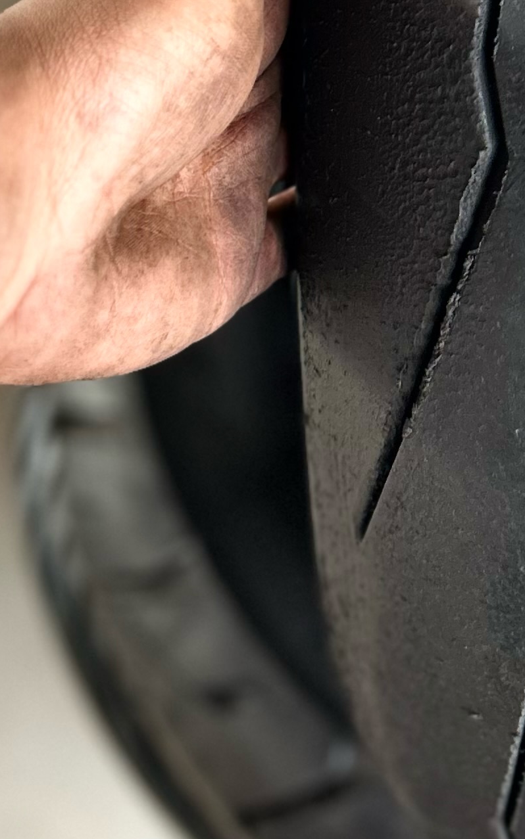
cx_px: 650
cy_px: -224
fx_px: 1992
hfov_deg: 14.5
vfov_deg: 21.7
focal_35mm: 87
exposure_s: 1/121
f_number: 1.5
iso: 125
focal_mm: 5.7
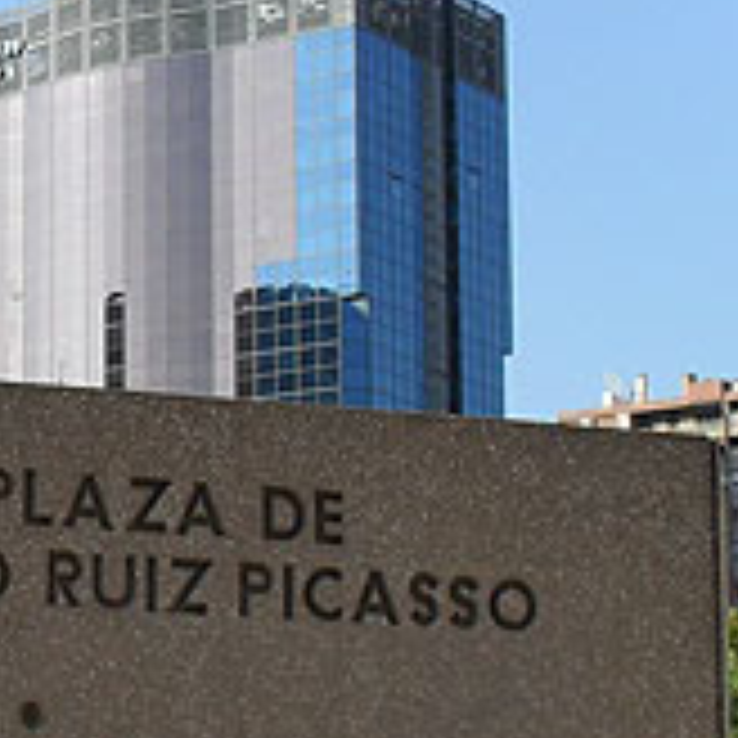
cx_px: -184
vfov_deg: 12.6
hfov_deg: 12.3
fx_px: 3329
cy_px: 558
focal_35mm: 138
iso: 100
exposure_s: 1/500
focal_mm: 10.1
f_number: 4.3
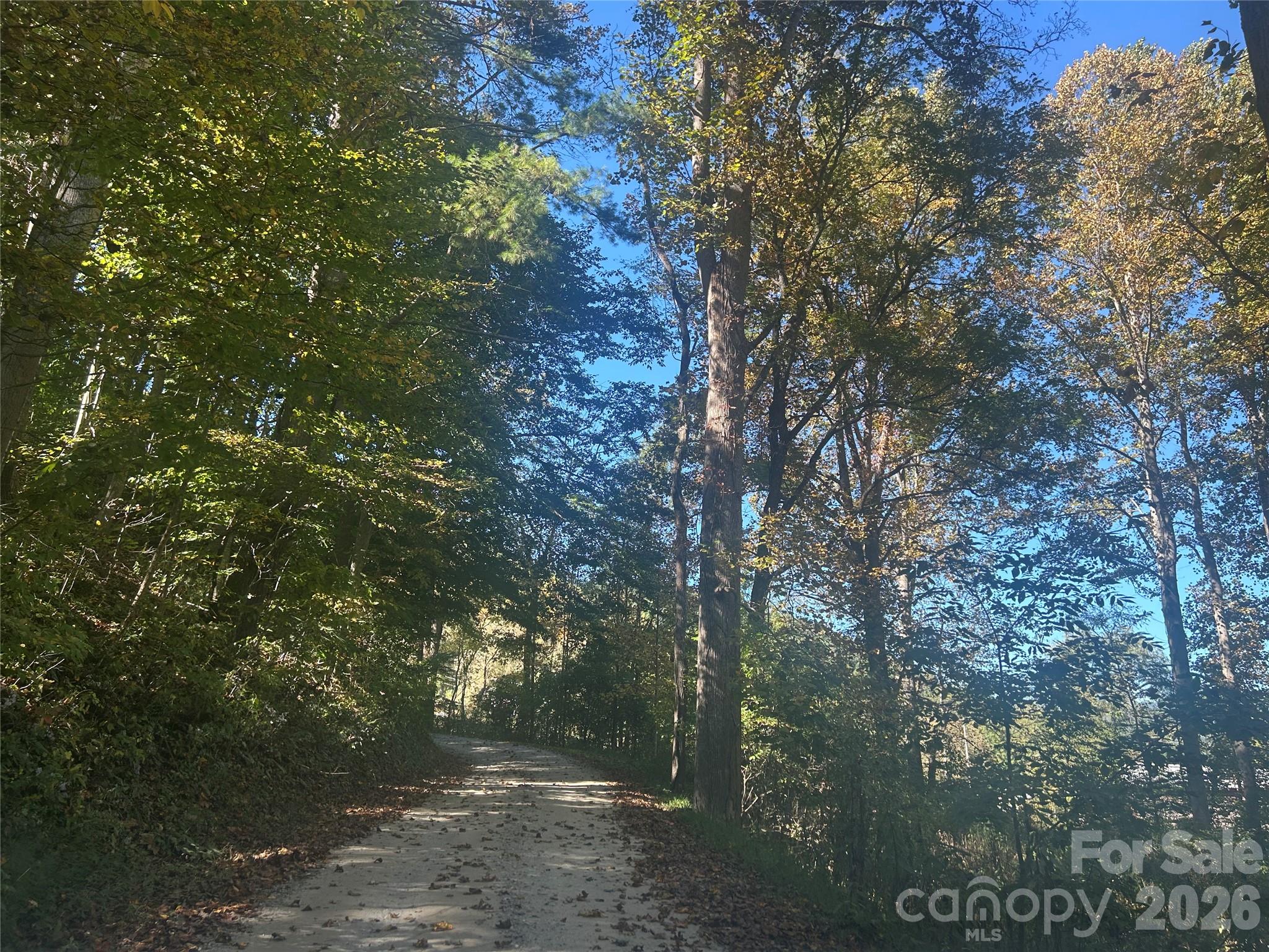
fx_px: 953
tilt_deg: +15.0
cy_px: 476
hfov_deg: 67.3
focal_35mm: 26
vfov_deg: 53.1
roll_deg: -1.3
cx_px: 634
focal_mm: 5.7
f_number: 1.5
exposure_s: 1/331
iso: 50
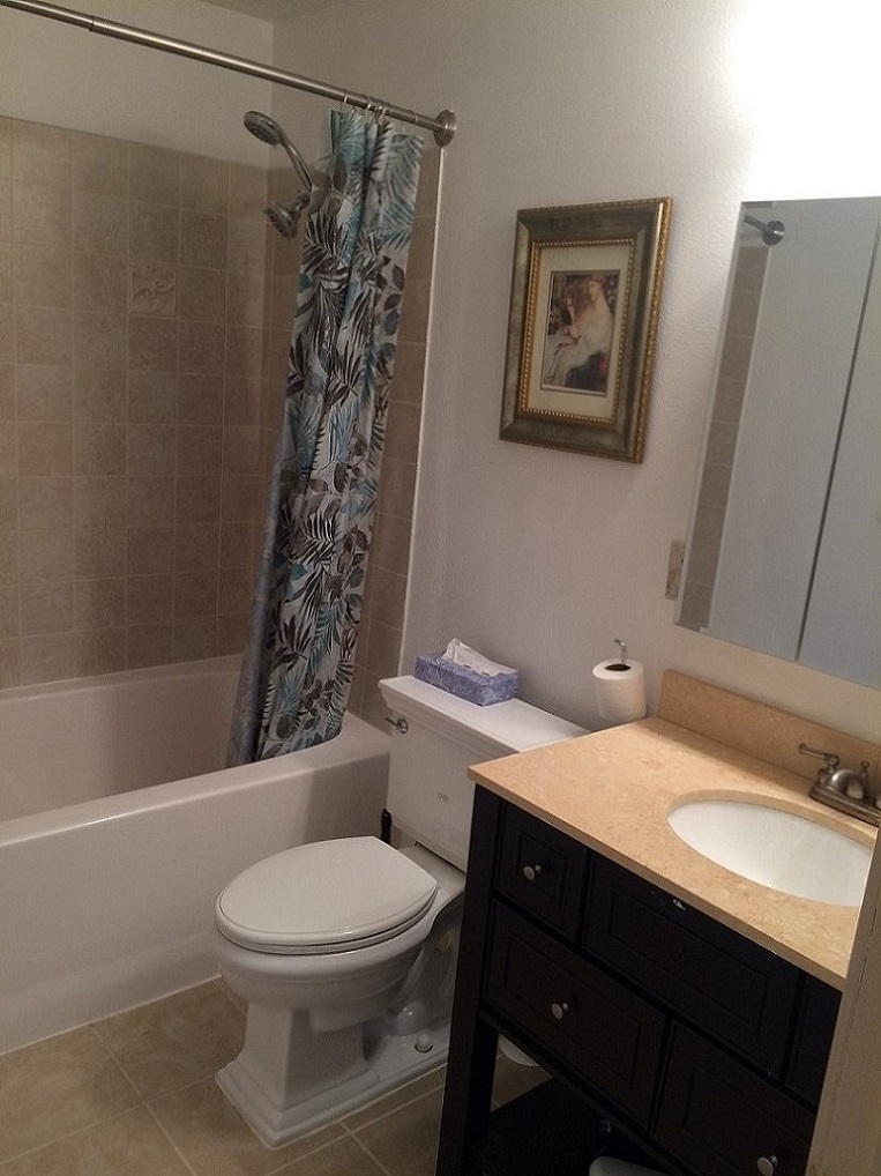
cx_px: 440
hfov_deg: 48.2
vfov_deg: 61.7
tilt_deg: -14.1
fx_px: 985
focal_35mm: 29
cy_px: 588
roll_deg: -3.9
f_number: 2.2
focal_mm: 4.15
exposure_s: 1/30
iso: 80
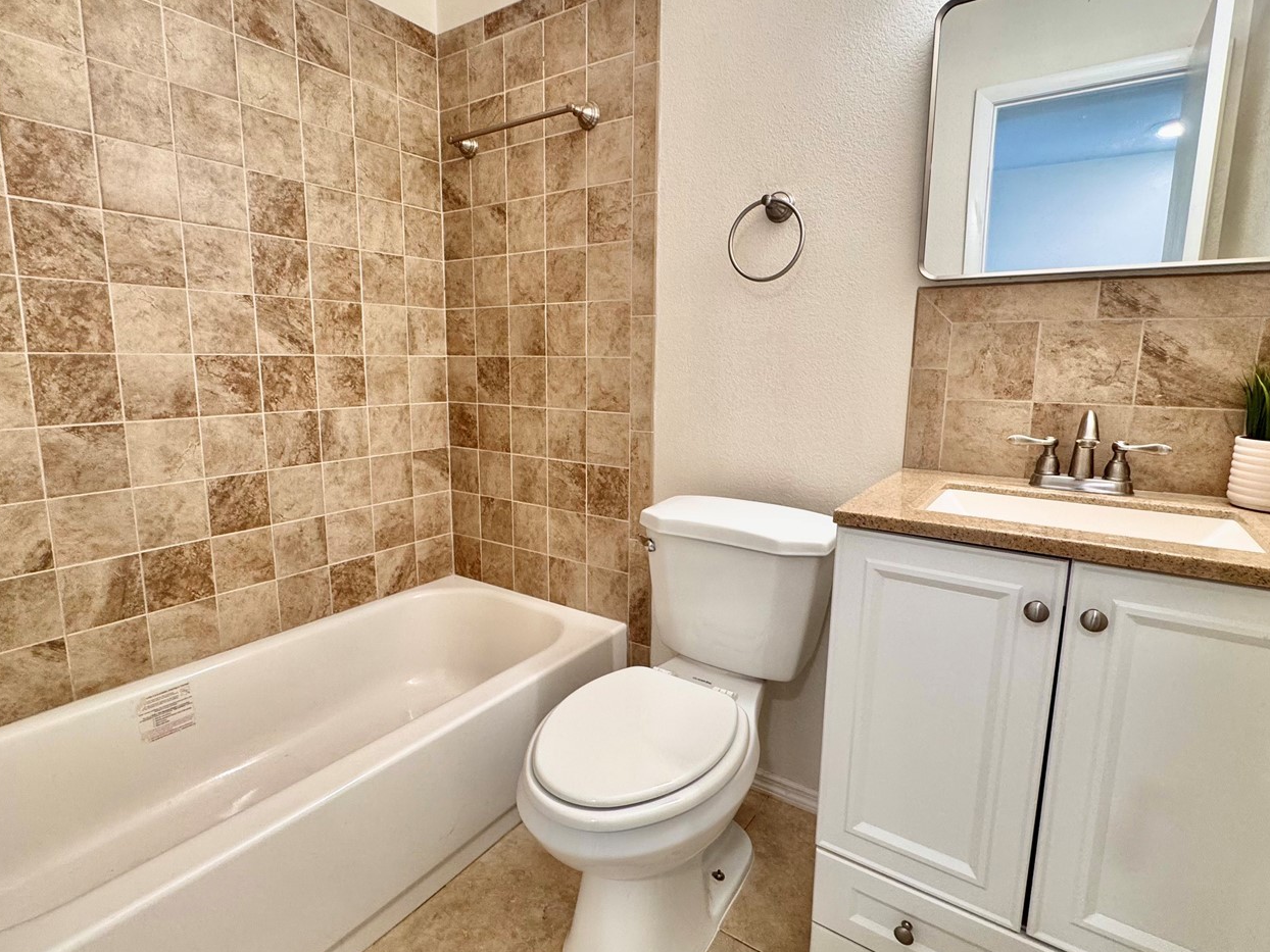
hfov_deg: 87.7
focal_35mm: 18
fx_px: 660
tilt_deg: -10.2
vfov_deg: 71.6
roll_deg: -0.5
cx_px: 626
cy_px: 463
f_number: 2.2
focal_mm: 2.22
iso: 200
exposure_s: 1/120
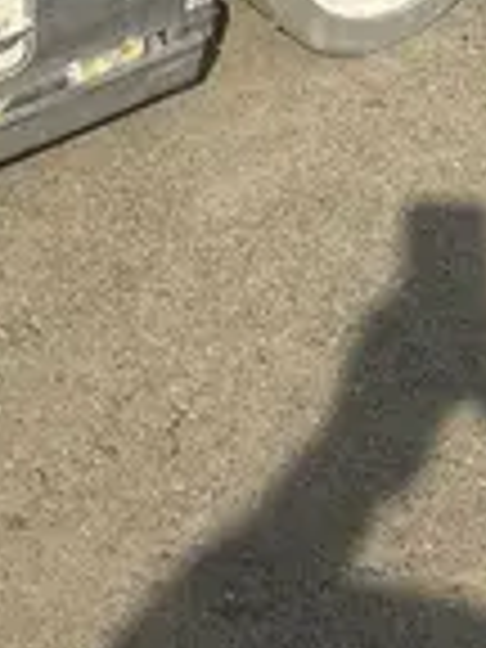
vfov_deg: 12.2
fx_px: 2471
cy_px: -848
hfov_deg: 10.0
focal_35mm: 132
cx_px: -630
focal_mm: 5.7
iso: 50
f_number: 1.5
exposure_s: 1/5319
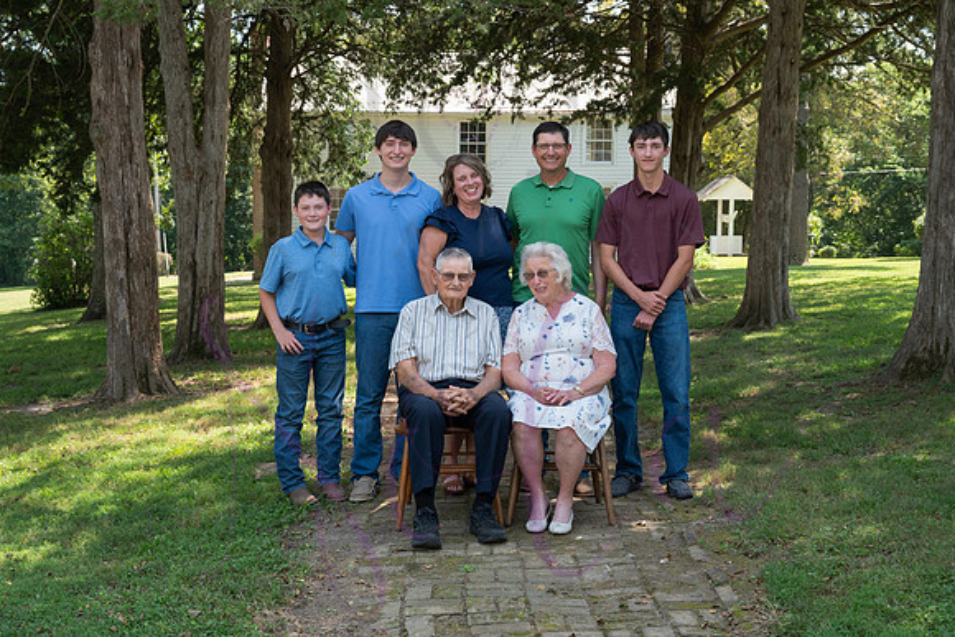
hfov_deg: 41.9
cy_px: 318
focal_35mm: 47
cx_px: 478
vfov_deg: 28.7
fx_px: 1247
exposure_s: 1/160
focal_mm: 47
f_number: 8
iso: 400
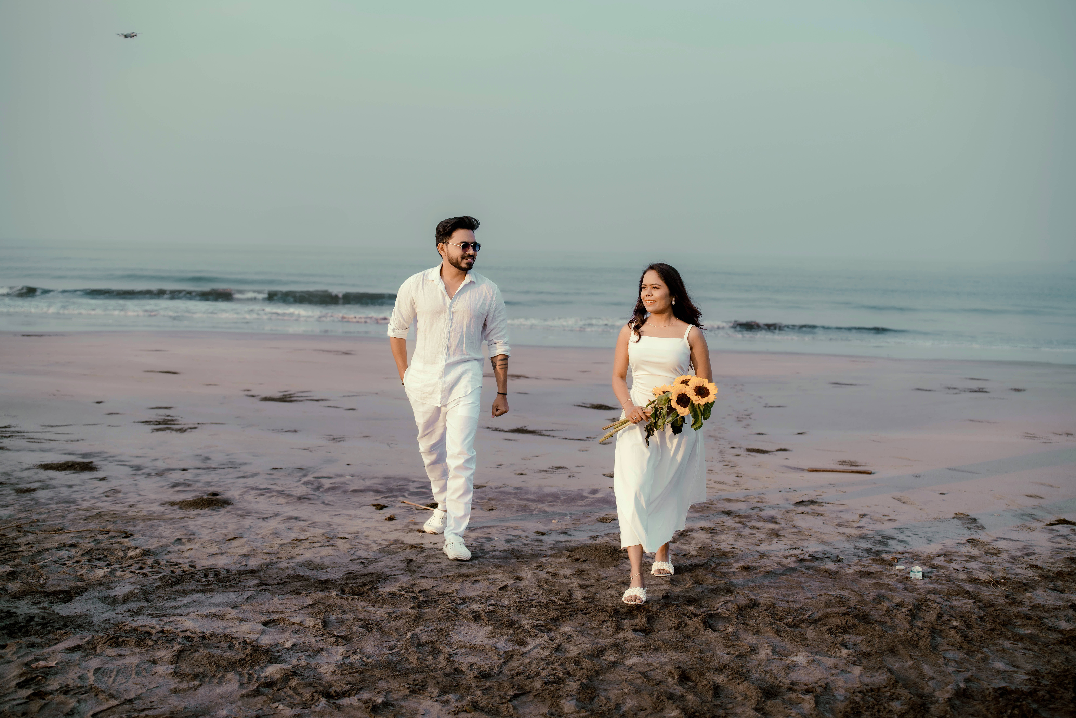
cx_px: 538
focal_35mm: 36
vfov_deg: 36.9
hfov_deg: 53.1
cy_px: 359
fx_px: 1076
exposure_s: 1/1000
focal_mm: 36
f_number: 2.8
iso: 400
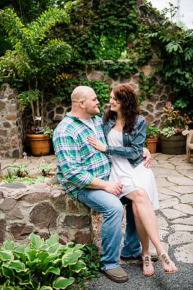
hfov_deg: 28.1
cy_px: 145
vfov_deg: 41.1
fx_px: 386
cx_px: 96
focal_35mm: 48
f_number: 2.8
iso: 500
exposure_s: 1/200
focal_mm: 48
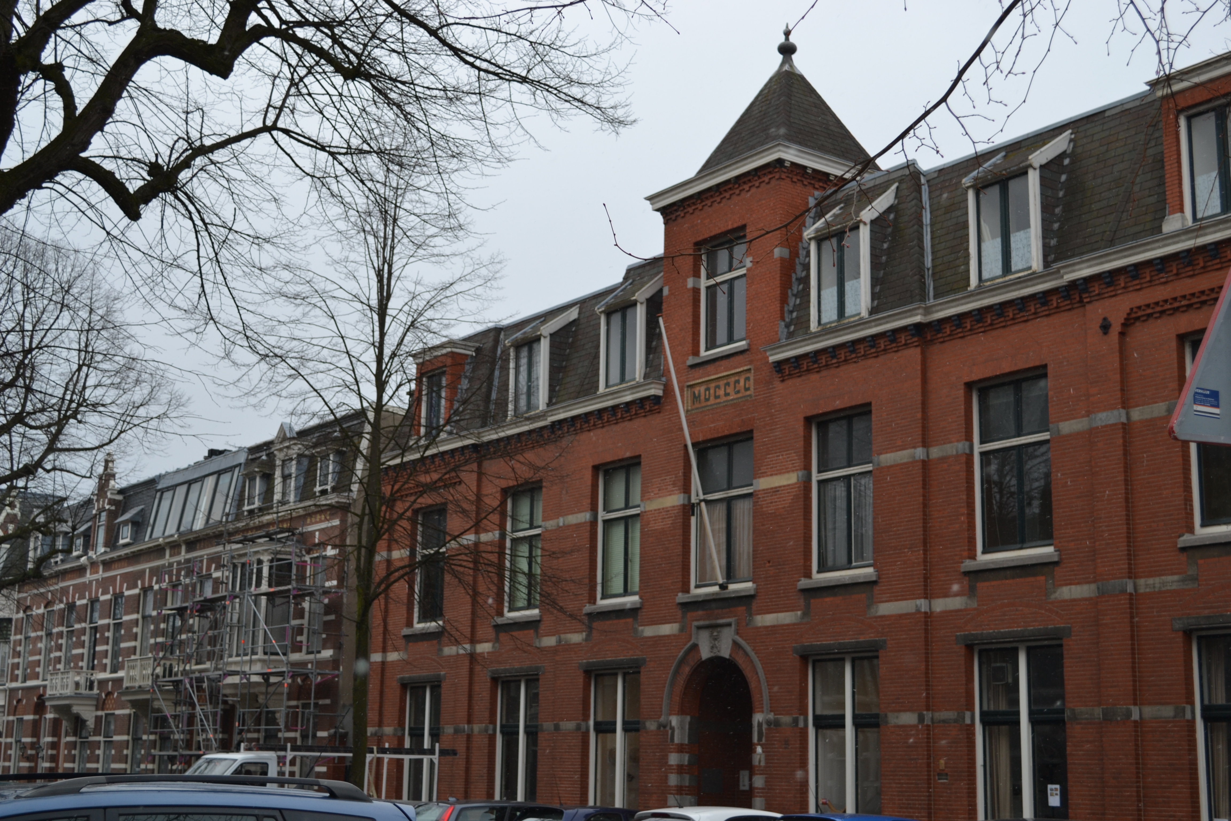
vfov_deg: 28.1
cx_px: 616
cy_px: 410
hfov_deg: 41.1
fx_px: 1641
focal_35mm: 48
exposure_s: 1/125
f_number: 4.8
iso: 110
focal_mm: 32
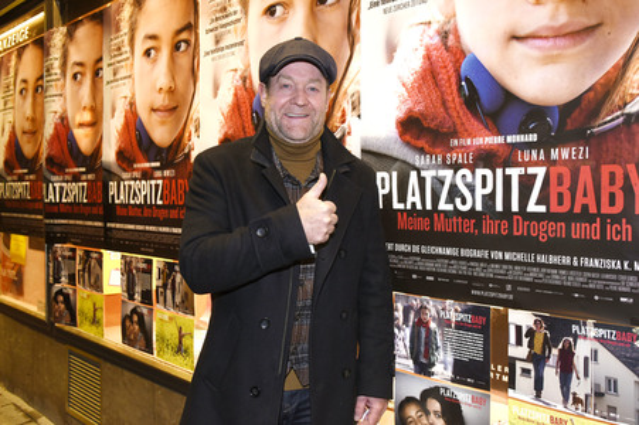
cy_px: 212
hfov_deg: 62.0
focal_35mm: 30
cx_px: 320
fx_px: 532
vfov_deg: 43.5
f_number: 6.3
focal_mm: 30
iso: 1250
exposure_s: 1/60
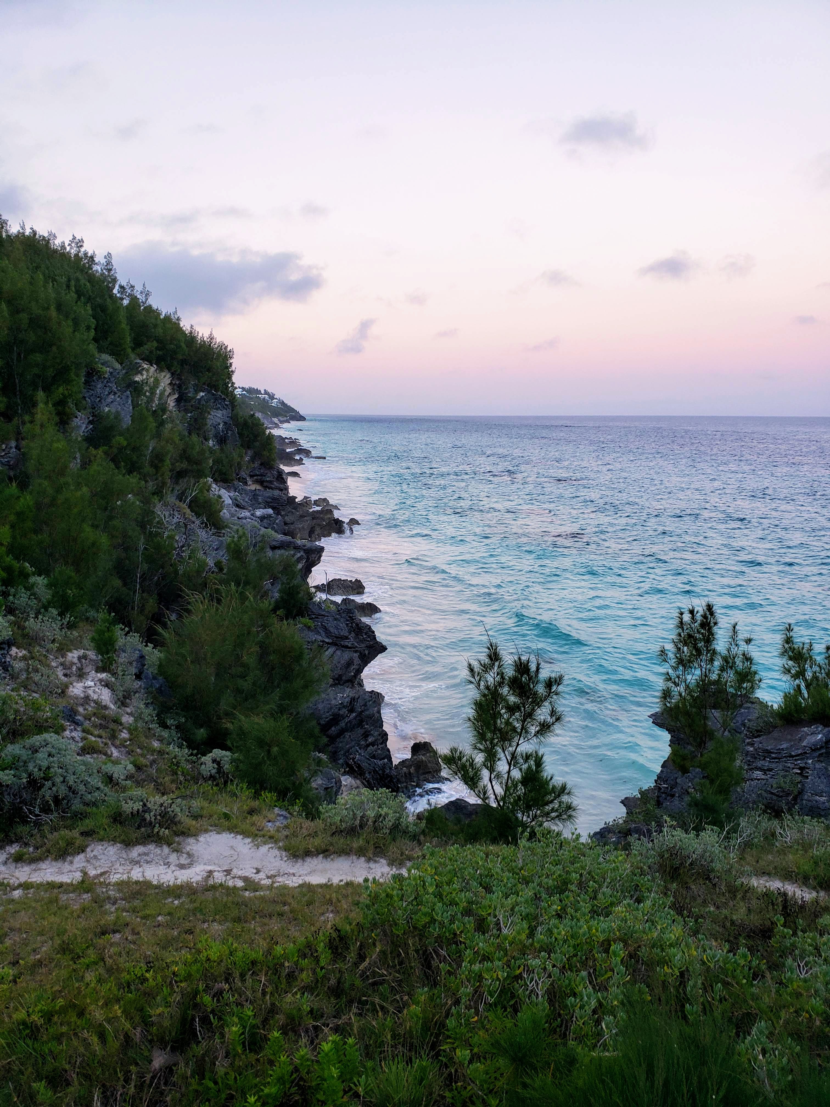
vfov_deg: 67.3
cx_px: 415
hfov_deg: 53.1
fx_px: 831
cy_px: 554
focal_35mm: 26
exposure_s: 1/50
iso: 100
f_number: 2.4
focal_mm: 4.3
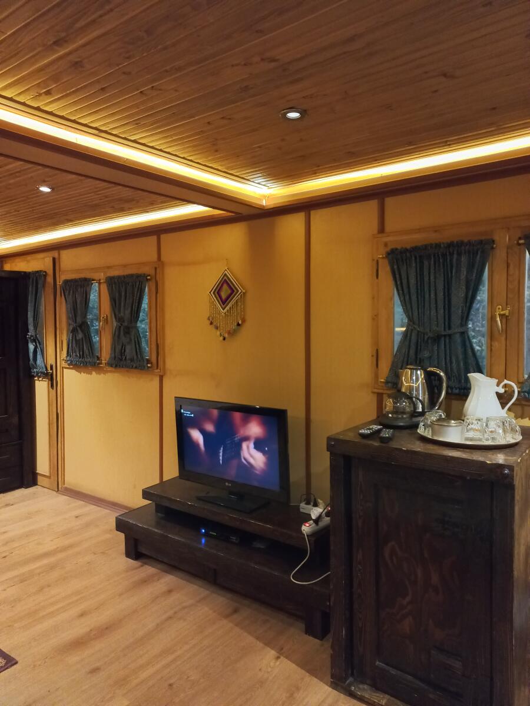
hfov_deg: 54.9
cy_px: 353
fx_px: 510
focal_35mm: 25
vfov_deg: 69.4
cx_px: 265
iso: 1000
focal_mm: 4.6
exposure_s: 1/25
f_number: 1.8
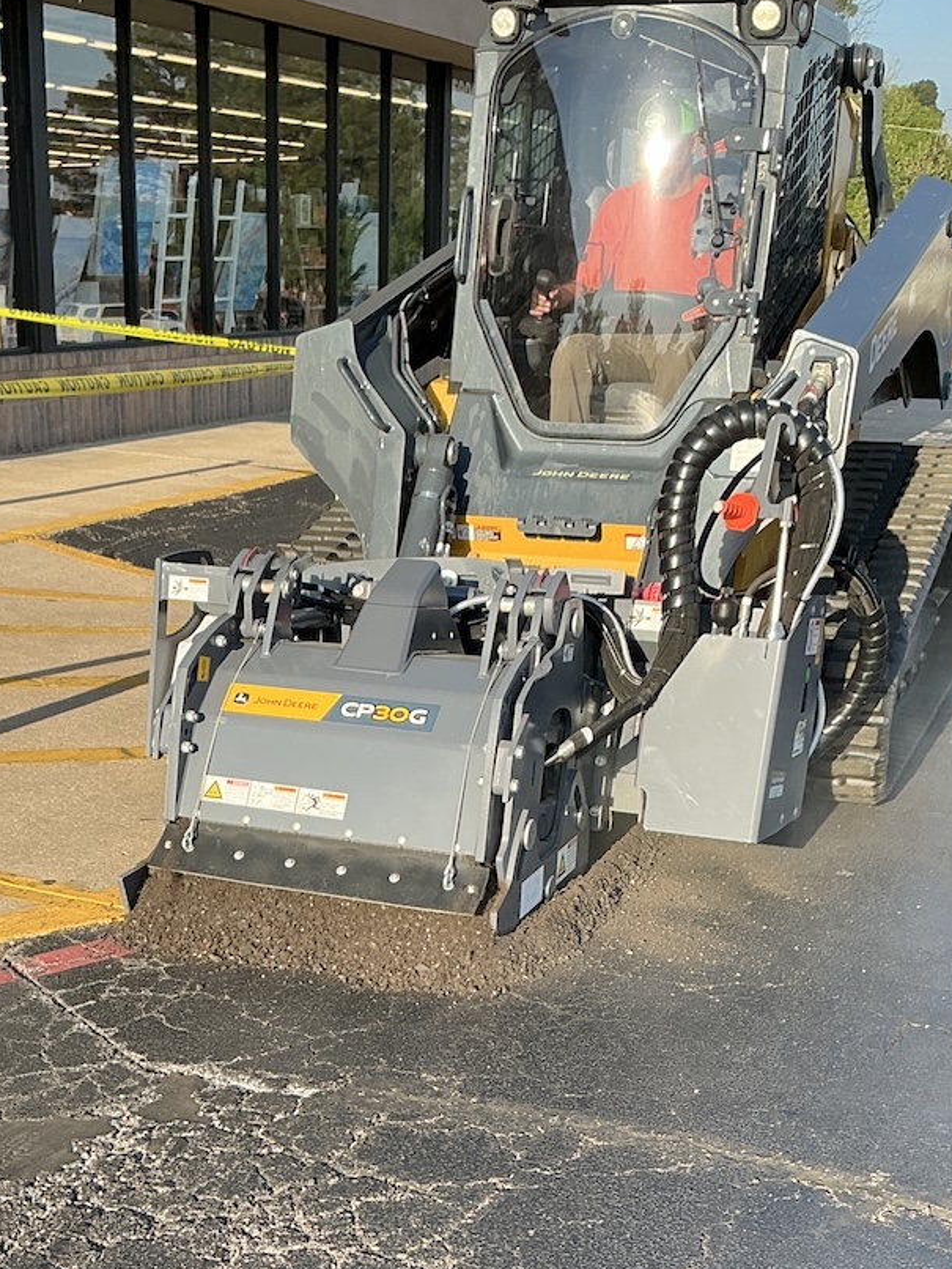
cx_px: 280
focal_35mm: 50
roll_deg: +0.6
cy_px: 1009
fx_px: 1832
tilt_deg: -21.7
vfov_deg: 36.9
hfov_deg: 28.8
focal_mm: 3
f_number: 1.8
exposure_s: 1/635
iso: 25
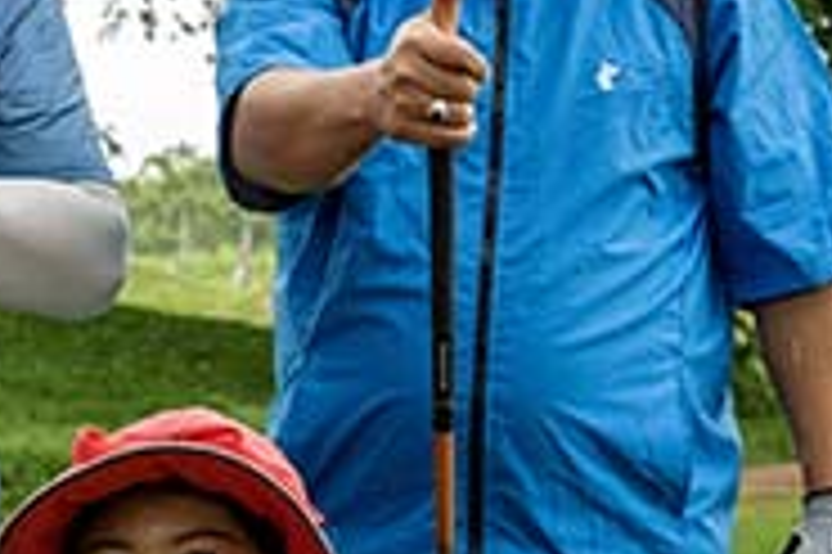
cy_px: 599
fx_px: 4803
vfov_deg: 6.6
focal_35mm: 208
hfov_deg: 9.9
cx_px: 288
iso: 720
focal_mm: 40
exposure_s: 1/400
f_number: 5.6
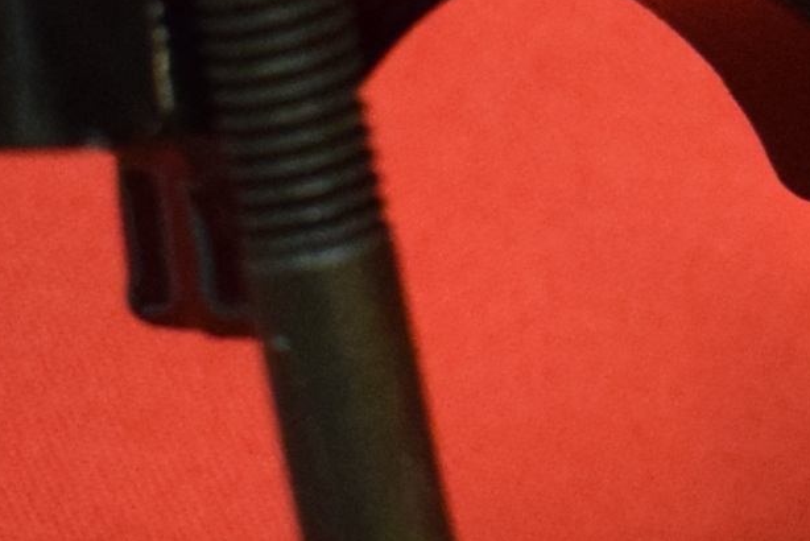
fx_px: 5192
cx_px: 2317
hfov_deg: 7.9
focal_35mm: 231
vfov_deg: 5.9
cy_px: 12
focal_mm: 21
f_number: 5
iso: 2000
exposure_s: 1/125
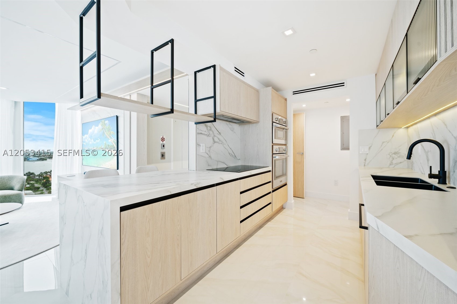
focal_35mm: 14
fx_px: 178
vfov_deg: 81.1
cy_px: 152
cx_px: 228
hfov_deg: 104.3
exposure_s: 1/8
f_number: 8
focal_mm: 14
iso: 200
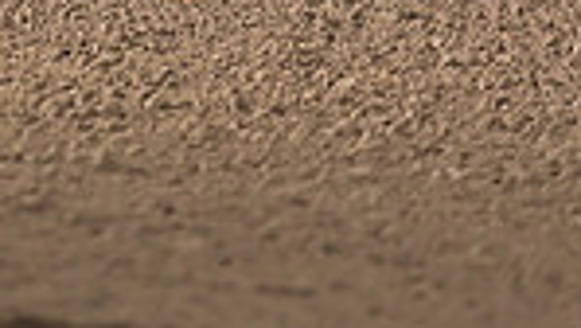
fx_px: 12547
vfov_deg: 1.5
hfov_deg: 2.7
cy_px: -392
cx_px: 226
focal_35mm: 814
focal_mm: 200
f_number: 3.2
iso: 1250
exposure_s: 1/250
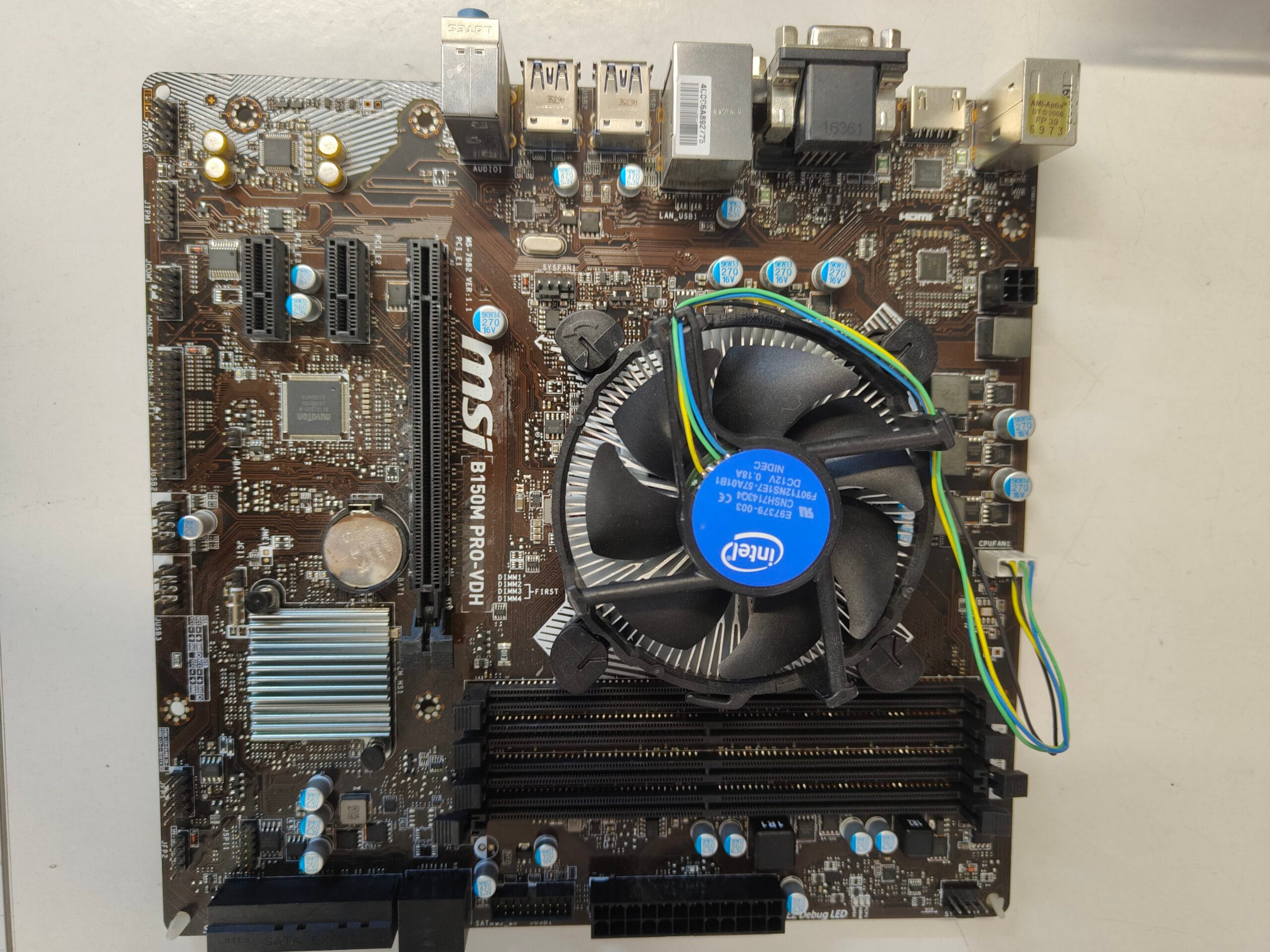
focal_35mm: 24
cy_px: 476
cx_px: 635
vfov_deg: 56.8
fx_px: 881
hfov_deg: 71.6
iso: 320
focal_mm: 5.59
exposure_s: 1/50
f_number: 1.8
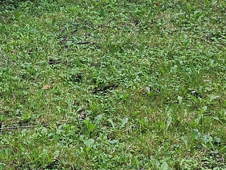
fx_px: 940
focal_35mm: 144
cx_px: -70
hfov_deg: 13.2
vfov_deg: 9.6
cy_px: -175
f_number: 1.8
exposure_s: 1/286
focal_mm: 6.4
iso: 12
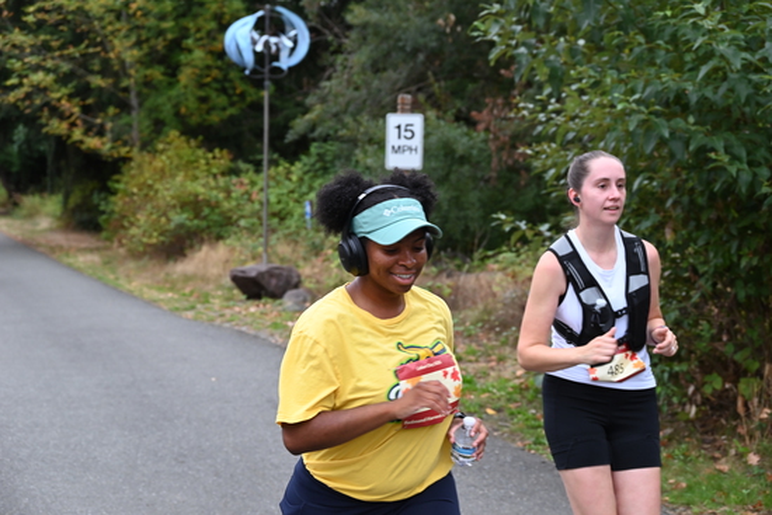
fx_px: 1501
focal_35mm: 70
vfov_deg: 19.5
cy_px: 258
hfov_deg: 28.8
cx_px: 386
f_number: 6
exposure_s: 1/125
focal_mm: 70
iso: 800
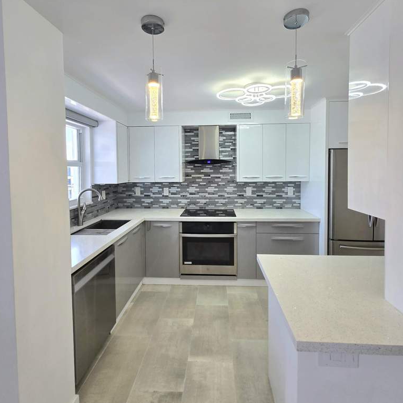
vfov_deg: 87.0
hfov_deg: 87.4
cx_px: 204
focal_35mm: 16
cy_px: 177
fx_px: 211
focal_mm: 1.7
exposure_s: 1/60.2
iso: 40
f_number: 2.2
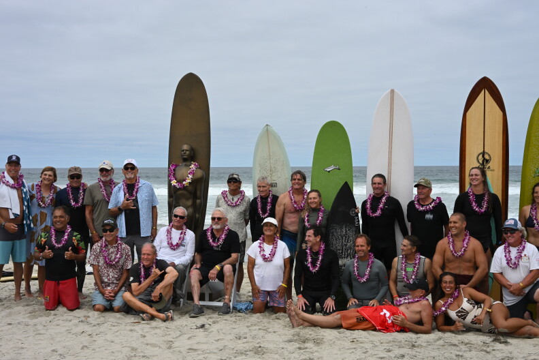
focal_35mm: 50
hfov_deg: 39.6
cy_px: 180
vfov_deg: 27.0
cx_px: 270
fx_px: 749
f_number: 16
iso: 1000
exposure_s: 1/1000
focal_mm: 50
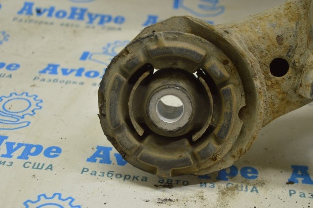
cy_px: 104
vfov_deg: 22.6
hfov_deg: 33.4
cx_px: 156
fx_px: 521
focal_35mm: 60
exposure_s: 1/20
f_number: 5.6
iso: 400
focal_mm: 40
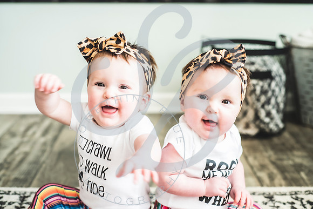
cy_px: 105
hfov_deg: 38.1
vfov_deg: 26.0
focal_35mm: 52
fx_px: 453
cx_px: 160
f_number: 2.8
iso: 1000
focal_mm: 50
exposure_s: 1/125
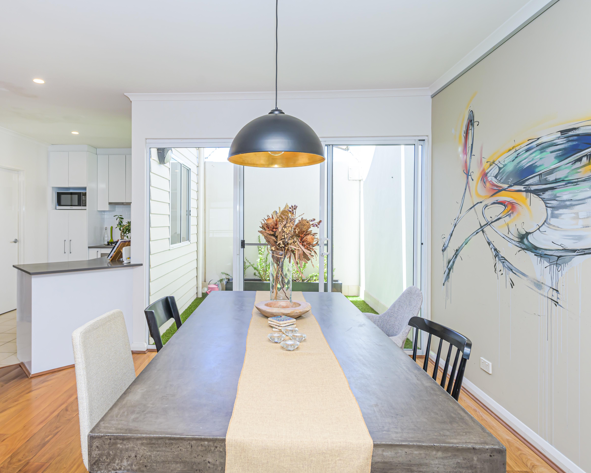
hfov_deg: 74.6
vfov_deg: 63.1
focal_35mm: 22
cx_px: 250
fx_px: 385
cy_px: 224
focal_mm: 18
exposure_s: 1/180
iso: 280
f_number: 5.6
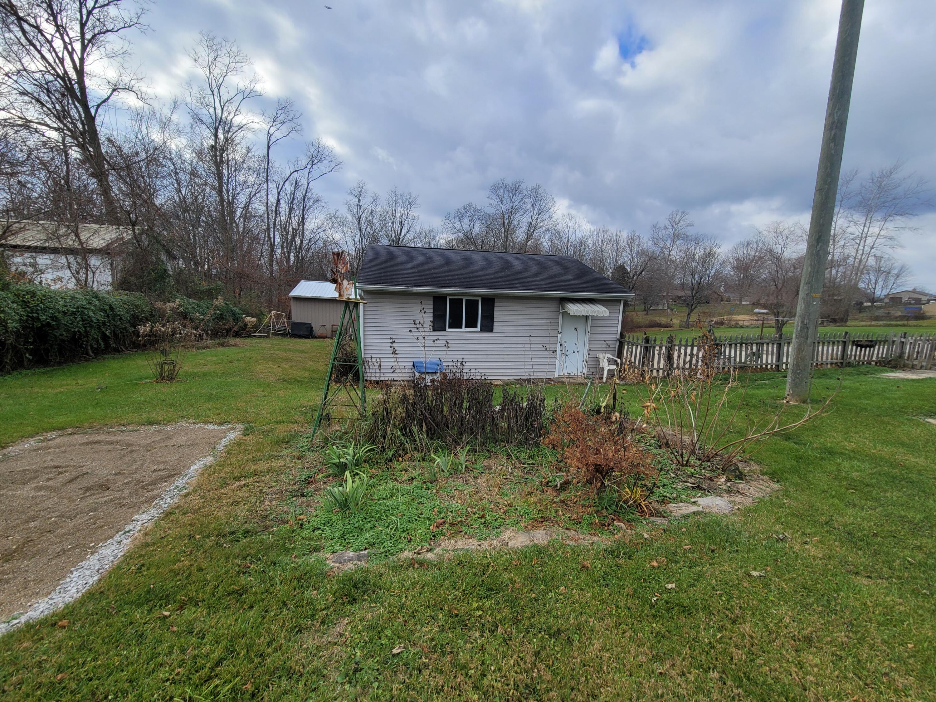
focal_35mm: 13
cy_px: 351
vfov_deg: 89.9
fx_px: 352
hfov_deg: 106.2
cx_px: 468
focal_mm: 2.2
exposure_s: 1/1189
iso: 50
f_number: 2.2
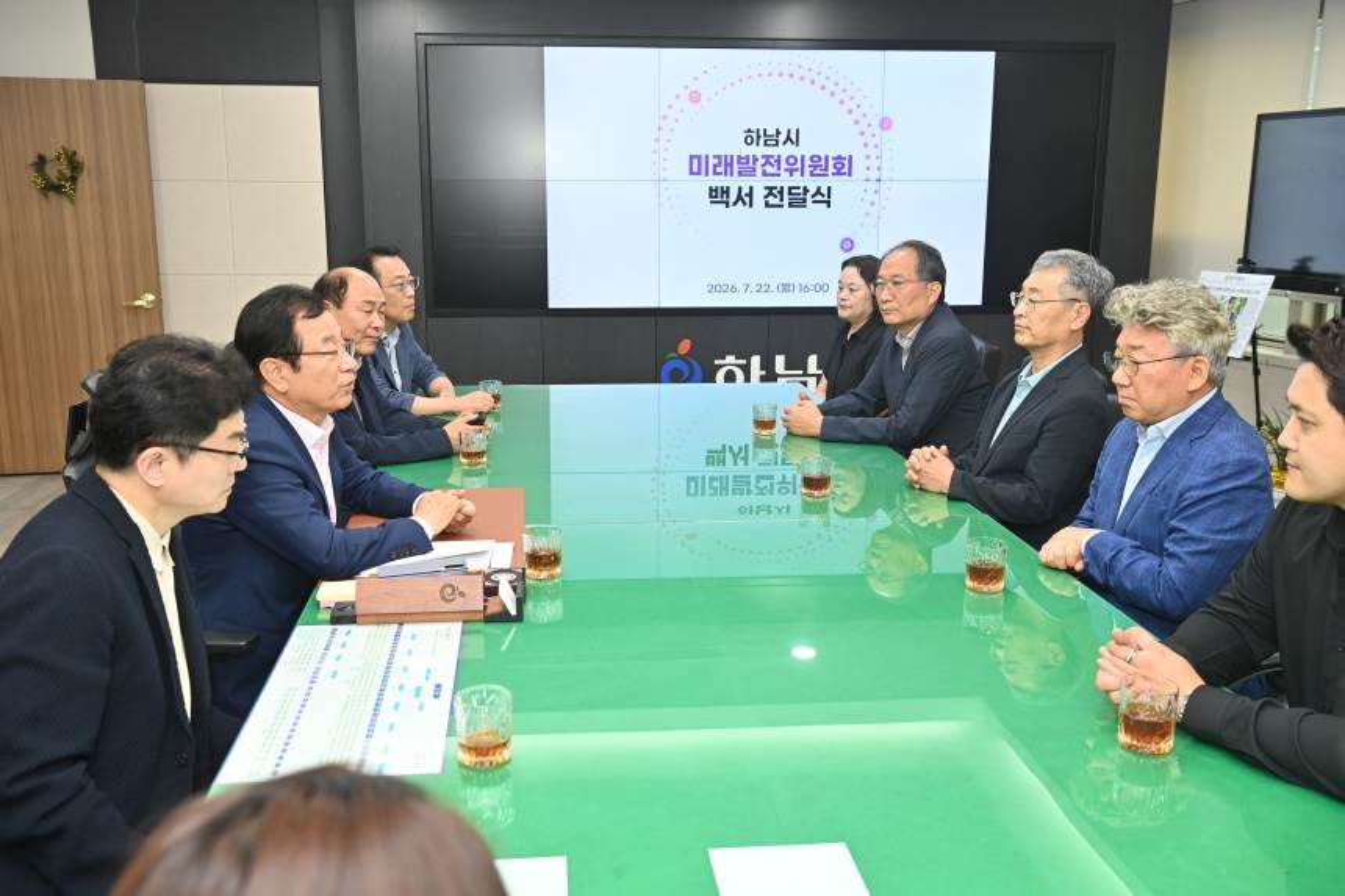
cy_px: 448
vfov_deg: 38.9
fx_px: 1270
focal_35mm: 34
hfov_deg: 55.8
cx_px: 672
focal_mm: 34
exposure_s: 1/80
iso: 800
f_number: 5.6
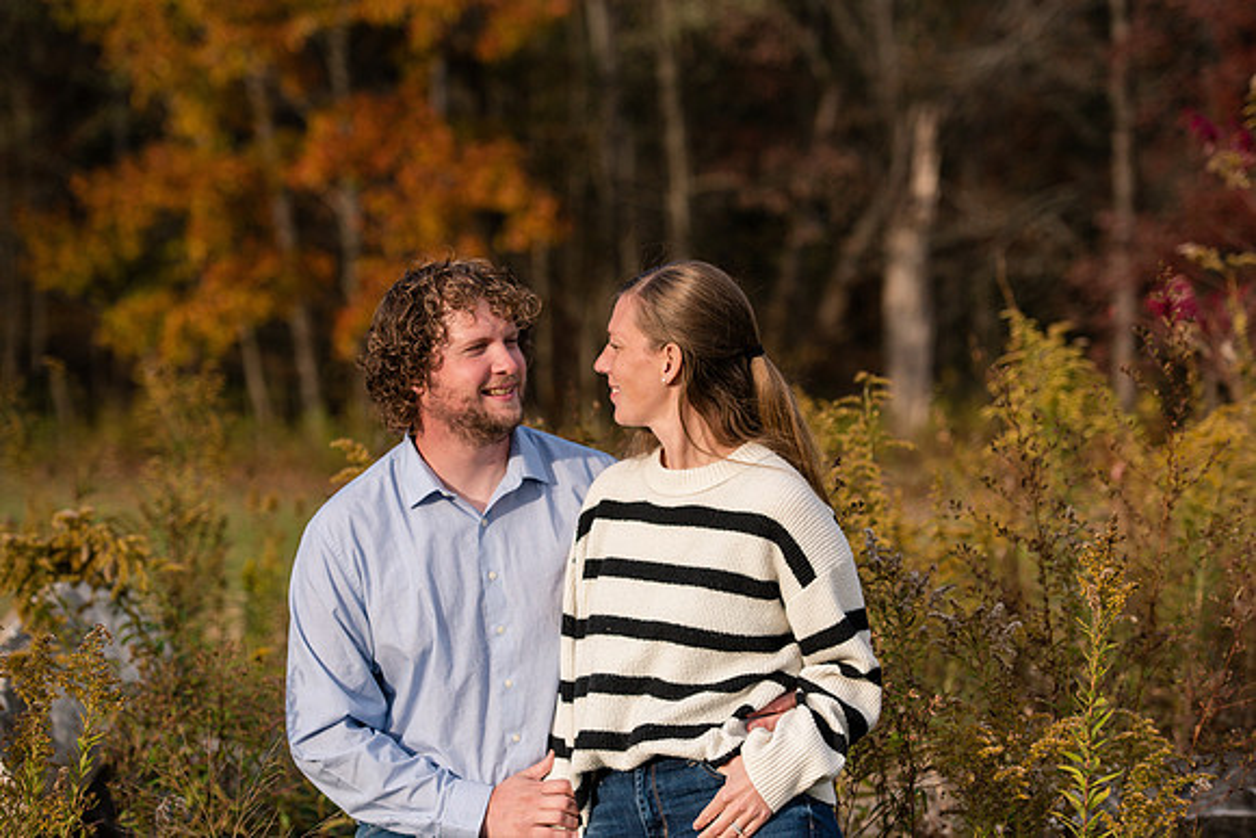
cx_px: 628
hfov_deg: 20.8
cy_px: 419
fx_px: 3420
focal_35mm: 98
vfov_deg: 14.0
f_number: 3.5
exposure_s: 1/3200
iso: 560
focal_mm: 98
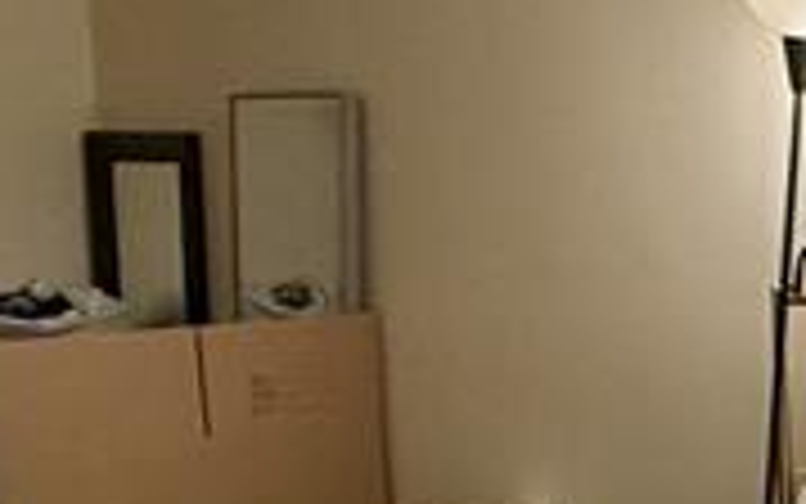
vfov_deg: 14.8
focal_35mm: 85
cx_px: 612
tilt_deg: -13.9
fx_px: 1868
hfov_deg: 24.1
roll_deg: +0.5
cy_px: 639
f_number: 2.2
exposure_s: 1/60
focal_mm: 2.22
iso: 500
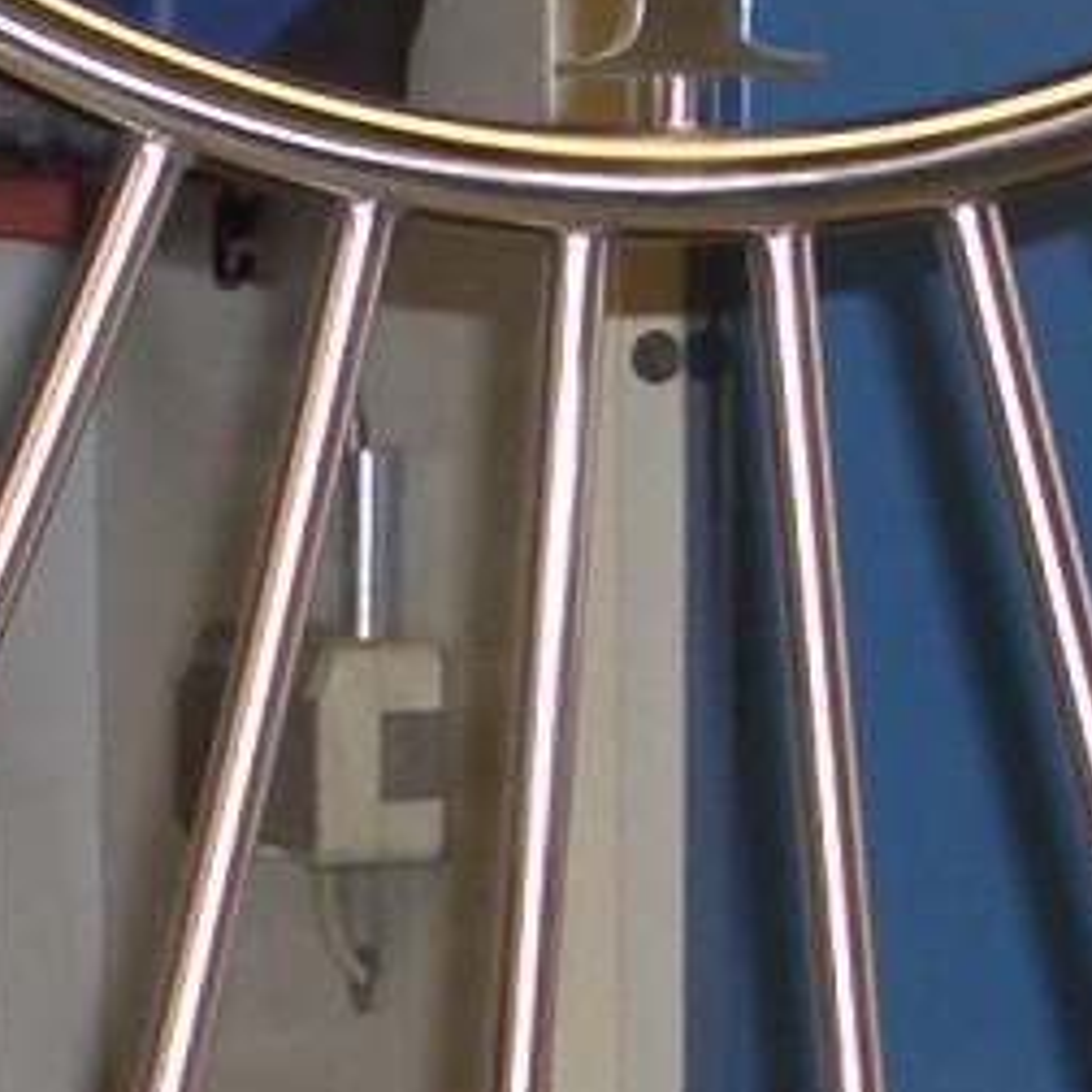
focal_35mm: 236
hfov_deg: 7.4
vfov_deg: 7.4
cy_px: 1330
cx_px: 498
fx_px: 8423
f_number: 2.6
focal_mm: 5.8
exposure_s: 1/60
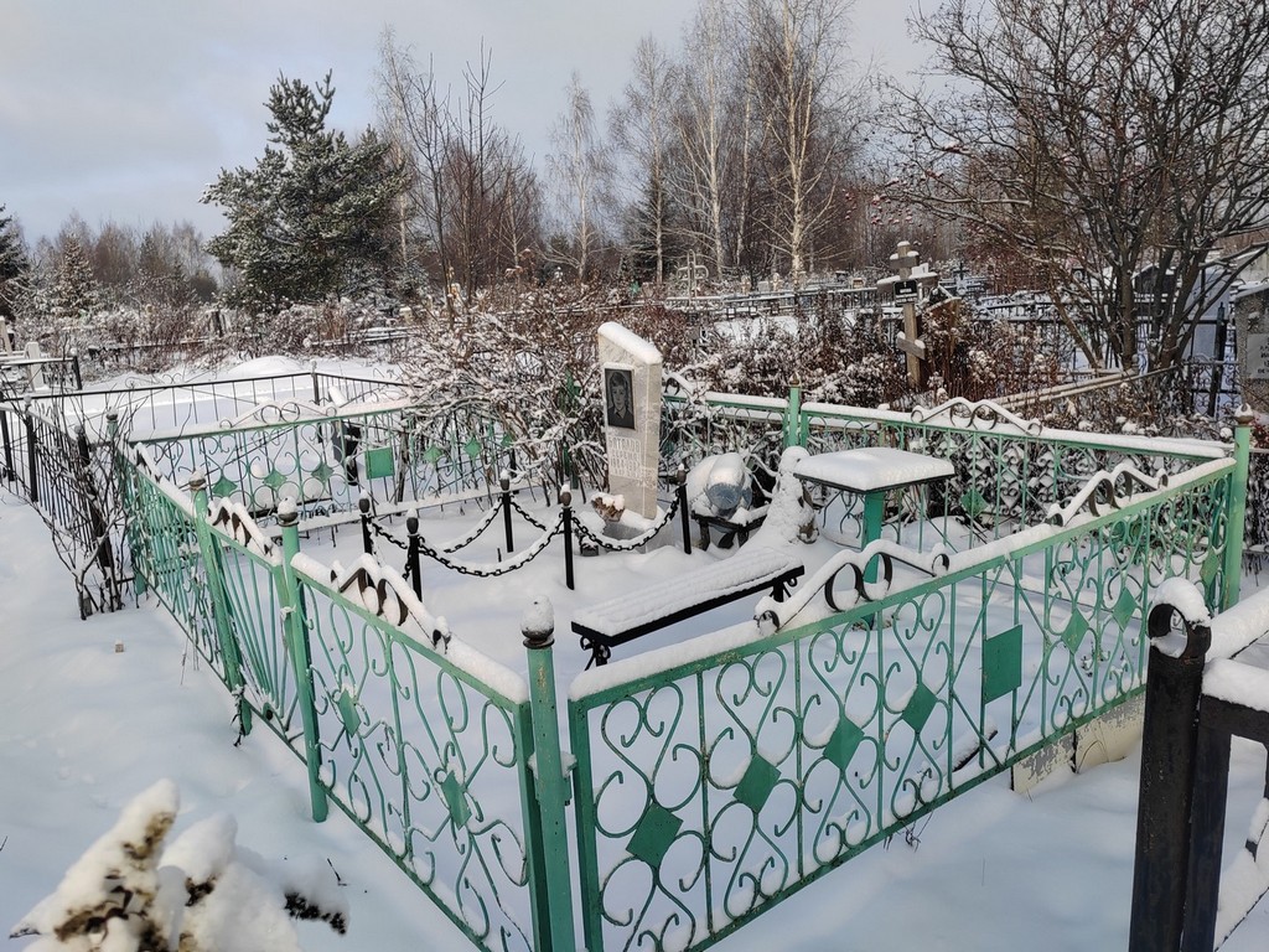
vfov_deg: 51.4
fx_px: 990
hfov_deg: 65.3
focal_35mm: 27
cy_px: 476
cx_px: 634
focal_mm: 5.52
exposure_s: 1/799
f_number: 1.9
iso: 100
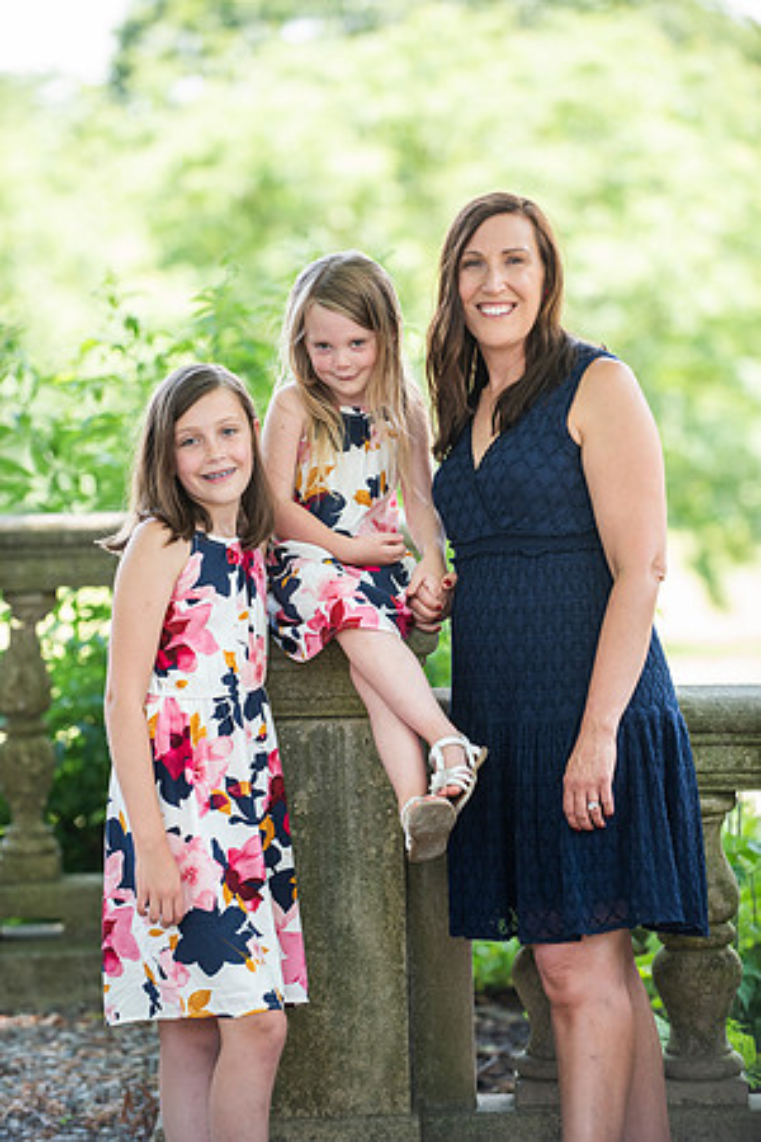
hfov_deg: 9.8
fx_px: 4439
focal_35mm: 140
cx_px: 380
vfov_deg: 14.7
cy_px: 571
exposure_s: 1/640
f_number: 3.2
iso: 800
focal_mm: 140
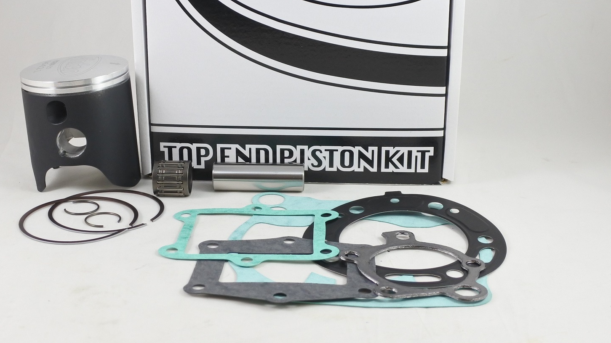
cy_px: 131
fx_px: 632
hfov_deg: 51.5
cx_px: 273
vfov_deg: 30.3
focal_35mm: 39
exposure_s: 1/125
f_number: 3.8
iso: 450
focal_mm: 12.3
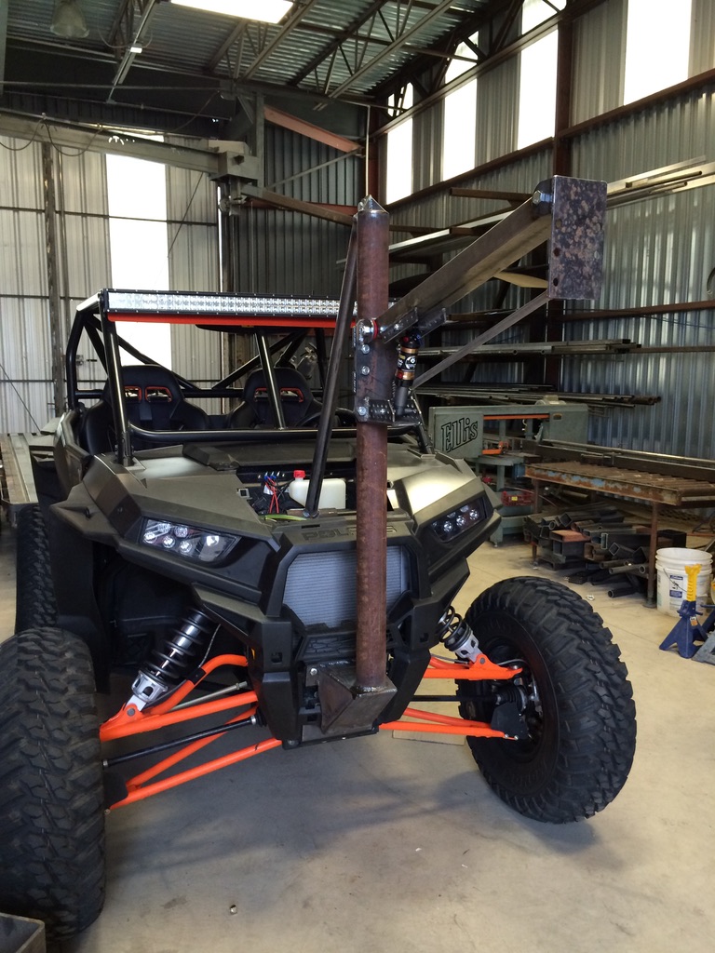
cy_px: 476
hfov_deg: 46.8
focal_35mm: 30
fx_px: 826
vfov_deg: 60.0
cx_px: 358
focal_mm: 4.12
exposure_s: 1/30
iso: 125
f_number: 2.2
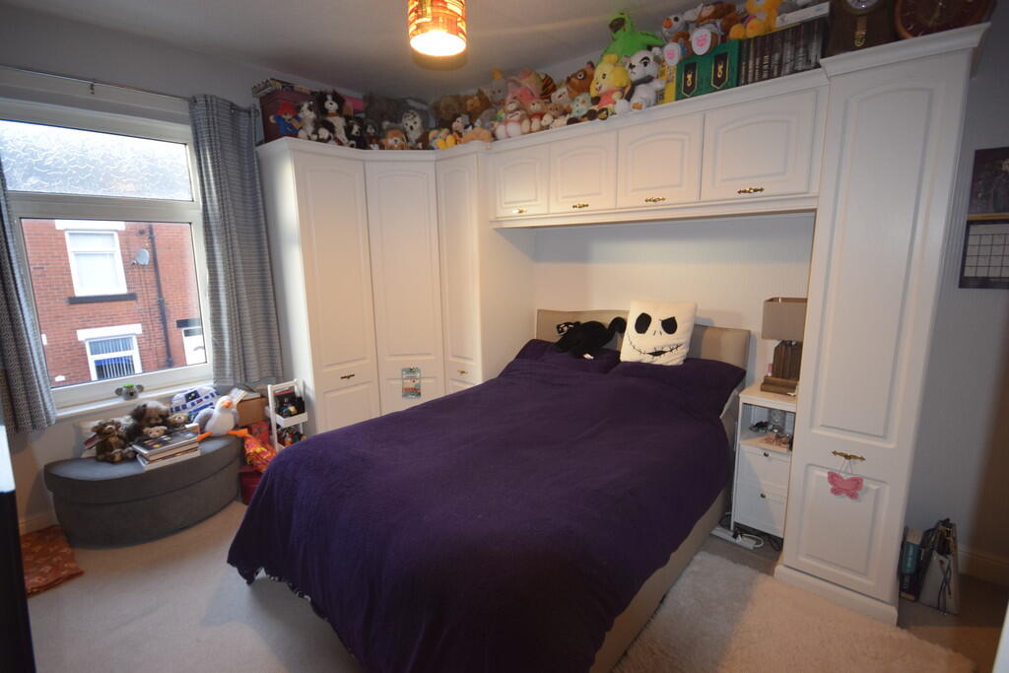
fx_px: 462
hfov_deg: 95.0
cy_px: 336
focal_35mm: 16
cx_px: 504
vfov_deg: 72.1
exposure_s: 1/60
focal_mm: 11
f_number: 4.2
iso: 800
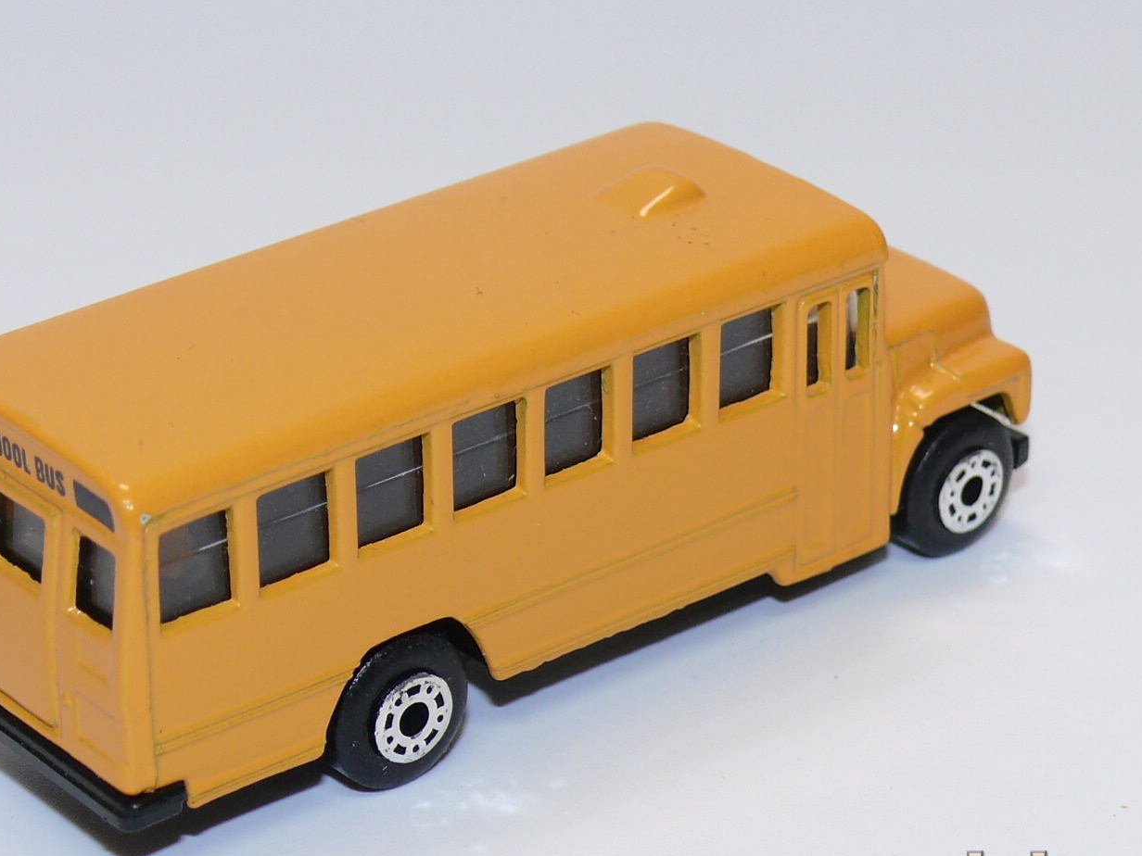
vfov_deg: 11.8
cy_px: 436
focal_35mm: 126
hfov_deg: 15.6
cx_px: 463
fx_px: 4157
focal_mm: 13.1
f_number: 4
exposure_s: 1/30
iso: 100
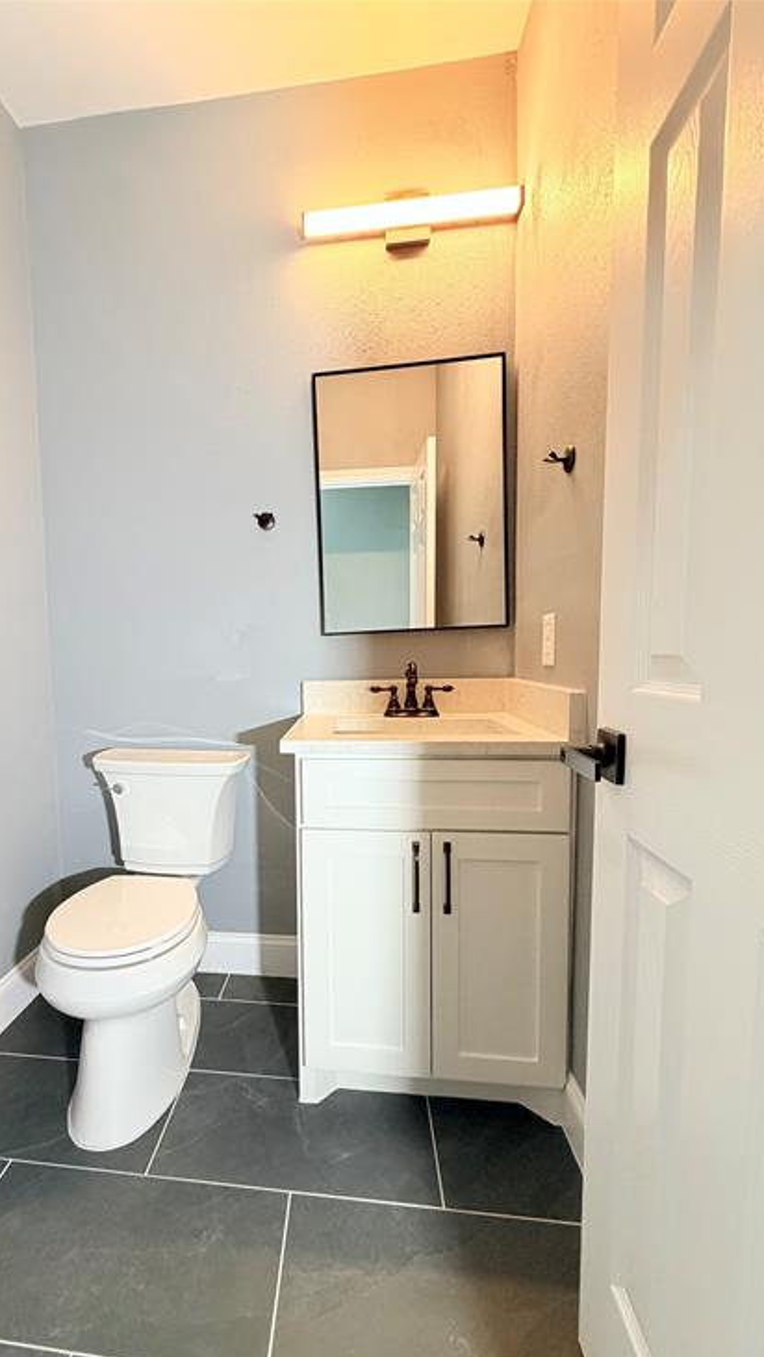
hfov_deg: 66.0
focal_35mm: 16
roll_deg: +0.9
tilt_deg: -4.5
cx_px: 280
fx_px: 576
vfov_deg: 99.3
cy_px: 710
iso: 320
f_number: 2.2
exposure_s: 1/120
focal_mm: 2.22
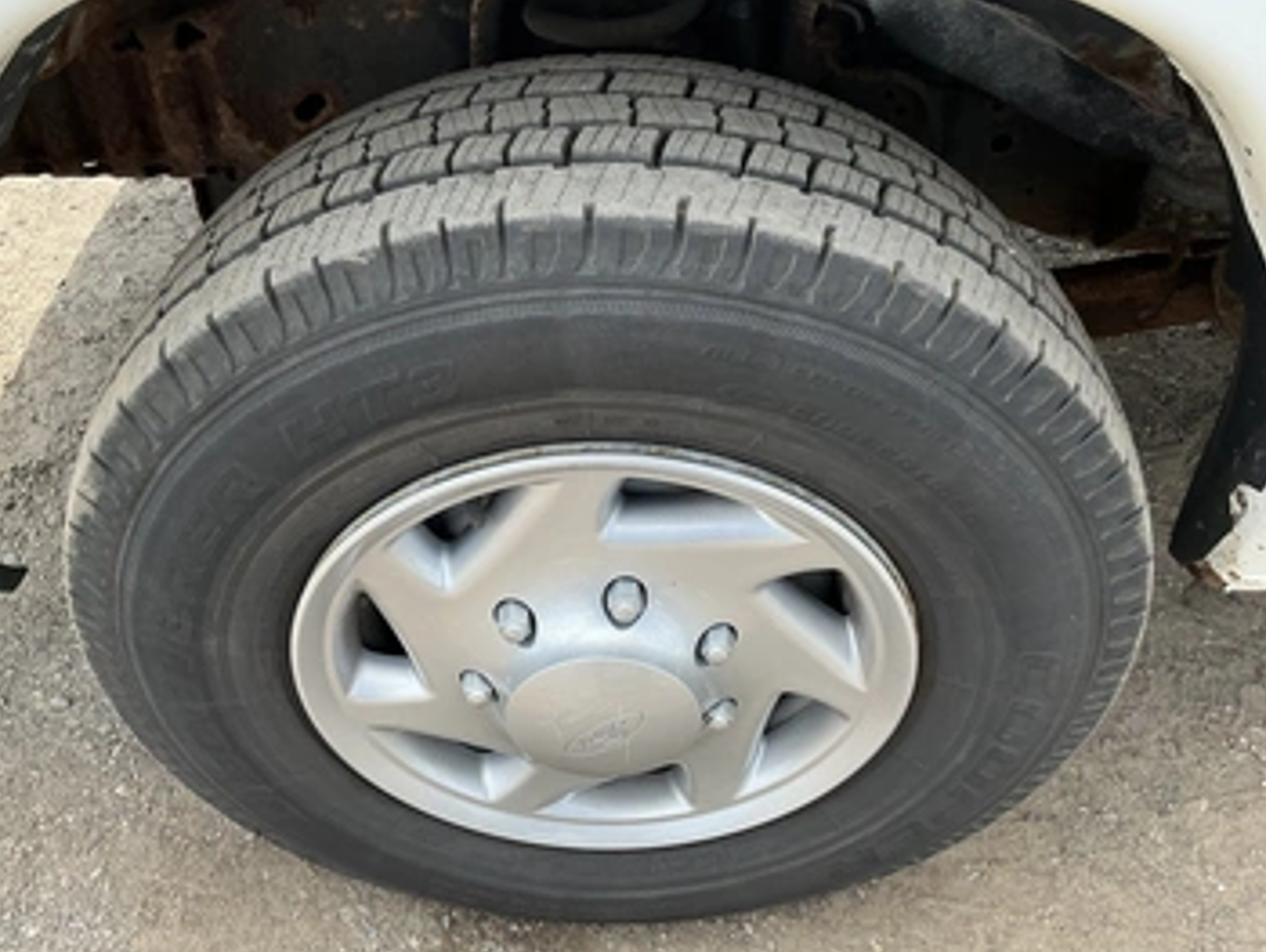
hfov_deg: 56.8
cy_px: 507
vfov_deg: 44.2
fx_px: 1171
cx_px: 608
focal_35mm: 32
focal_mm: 3
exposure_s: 1/291
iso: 25
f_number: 1.8
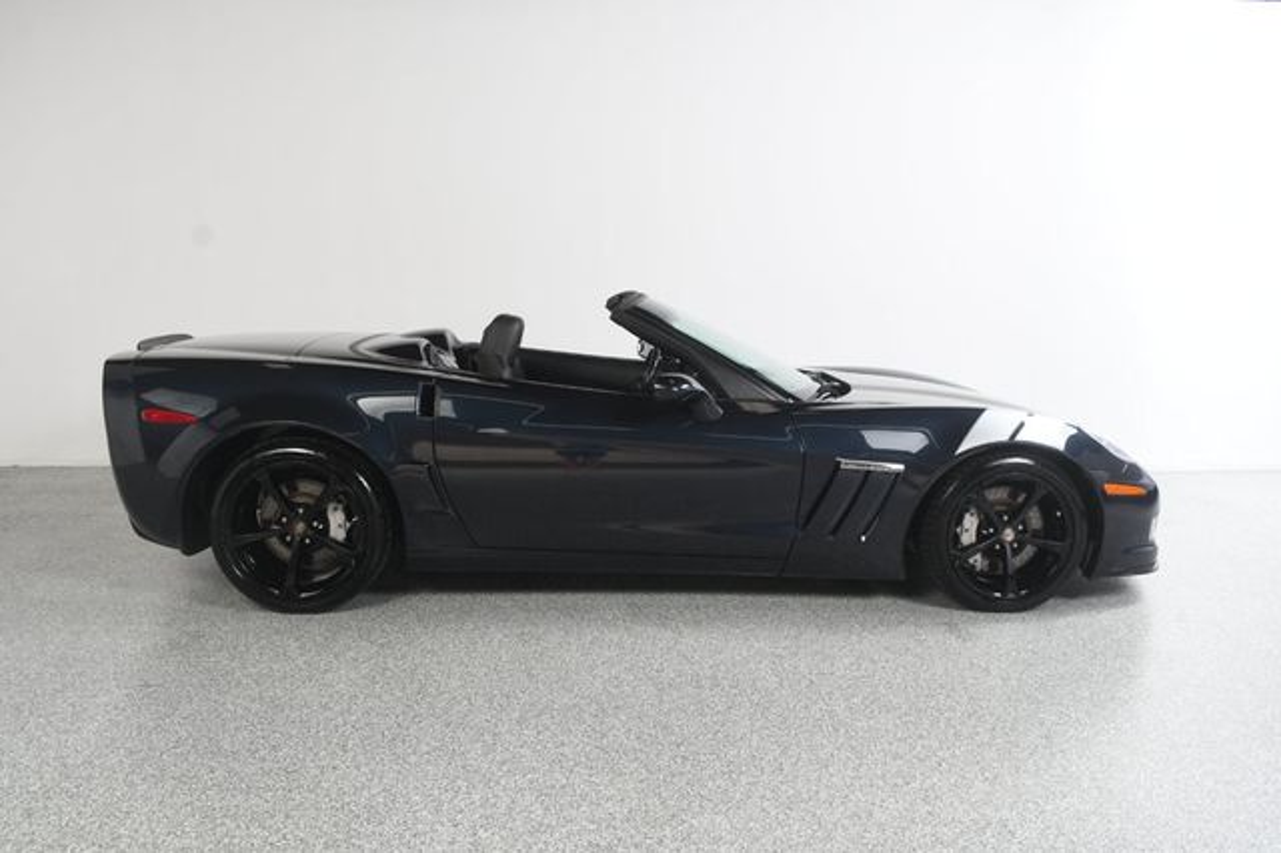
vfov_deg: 43.6
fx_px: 1067
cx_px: 640
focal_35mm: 30
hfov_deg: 62.0
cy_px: 426
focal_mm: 20
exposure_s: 1/160
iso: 100
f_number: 7.1
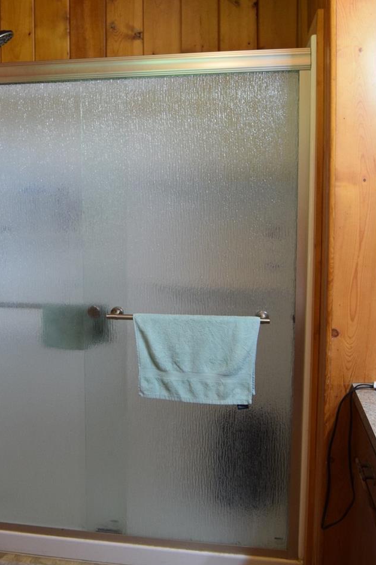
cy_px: 249
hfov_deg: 29.8
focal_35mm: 44
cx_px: 75
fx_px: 690
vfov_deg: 44.4
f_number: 3.5
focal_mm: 18
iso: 1100
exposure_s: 1/60
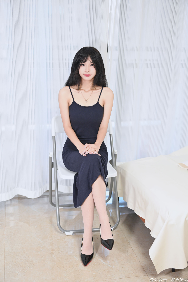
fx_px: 352
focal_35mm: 45
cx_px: 94
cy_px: 141
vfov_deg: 43.6
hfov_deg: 29.9
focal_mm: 45
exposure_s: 1/100
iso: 1400
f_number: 2.1
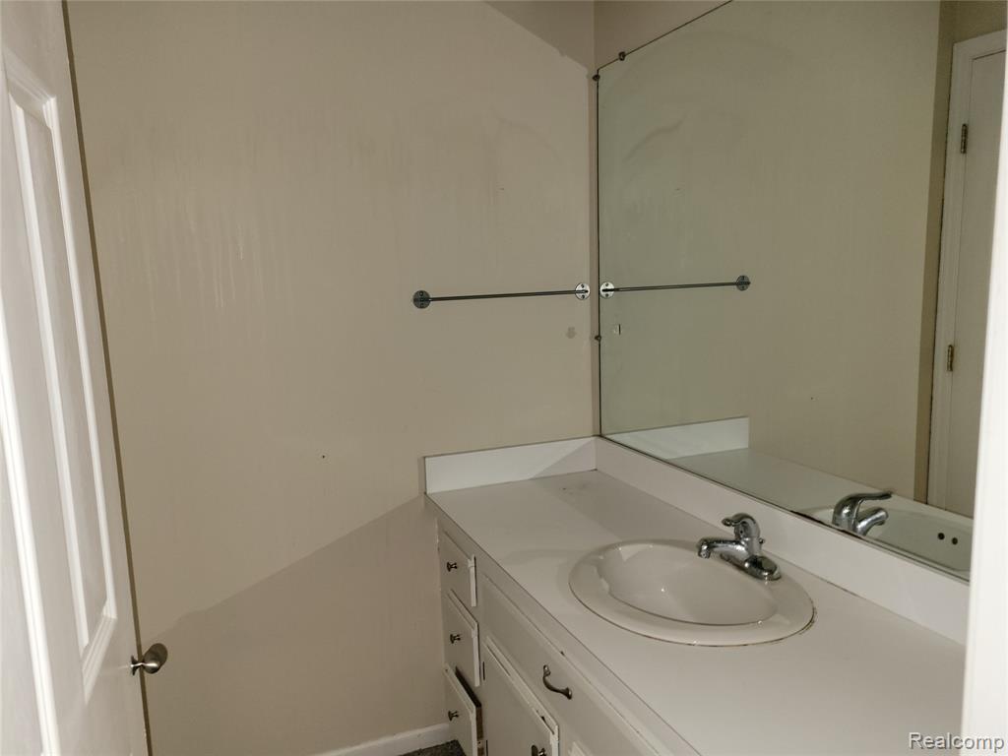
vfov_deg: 53.1
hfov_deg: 67.3
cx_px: 504
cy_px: 378
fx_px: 757
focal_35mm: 26
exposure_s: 1/24
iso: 100
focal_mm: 5.4
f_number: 1.8
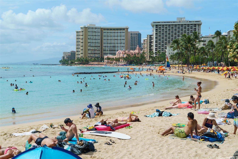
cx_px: 119
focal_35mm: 43
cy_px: 80
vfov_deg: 31.2
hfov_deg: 45.4
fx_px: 284
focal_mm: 43
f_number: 6.3
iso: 100
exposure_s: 1/320
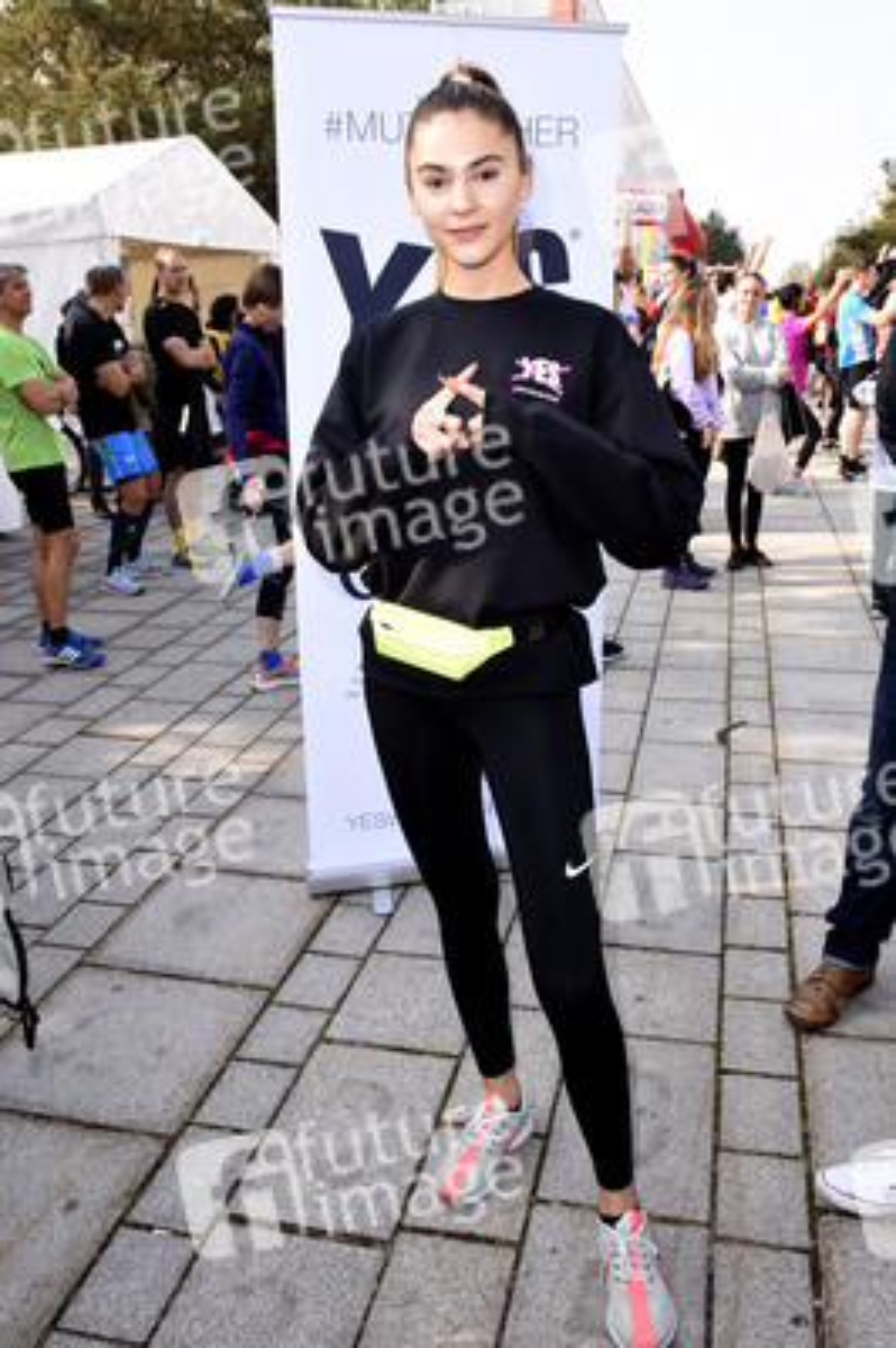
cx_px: 448
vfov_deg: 62.0
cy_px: 674
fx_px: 1122
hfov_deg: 43.5
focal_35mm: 30
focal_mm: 20
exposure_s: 1/160
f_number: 8
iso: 320
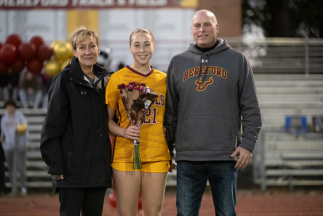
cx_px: 162
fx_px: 1301
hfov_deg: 14.2
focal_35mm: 145
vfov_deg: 9.5
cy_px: 108
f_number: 2.8
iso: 9000
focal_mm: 145
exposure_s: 1/500
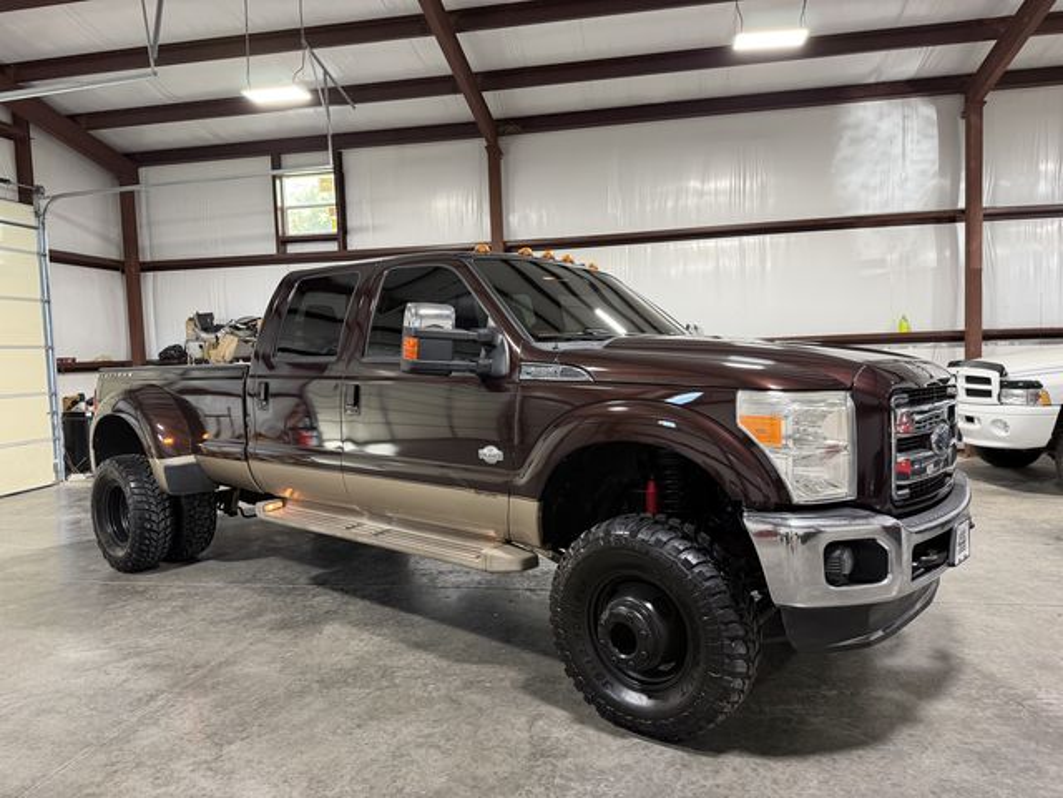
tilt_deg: -3.9
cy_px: 399
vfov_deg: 56.8
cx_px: 532
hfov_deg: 71.6
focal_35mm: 24
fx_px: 737
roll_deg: +3.5
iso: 250
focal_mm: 6.76
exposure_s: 1/60
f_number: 1.78
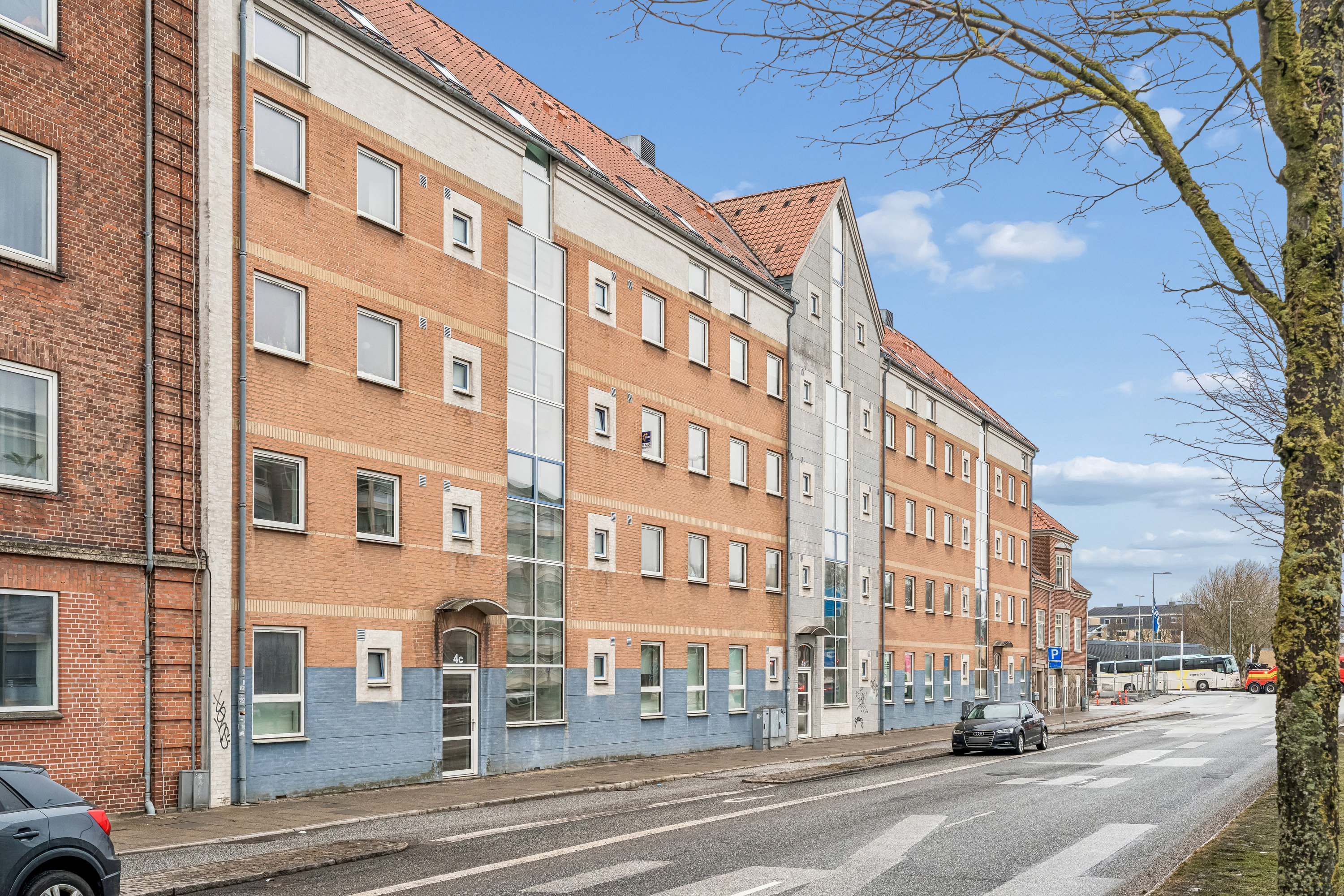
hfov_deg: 54.4
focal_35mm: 35
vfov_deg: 37.9
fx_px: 1307
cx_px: 672
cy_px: 448
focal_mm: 35
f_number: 10
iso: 800
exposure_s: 1/200
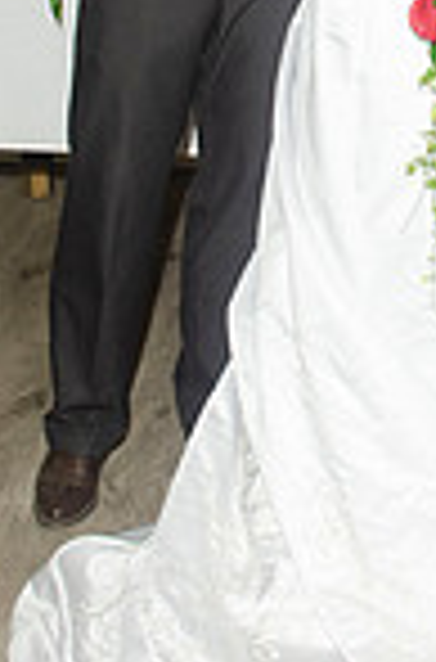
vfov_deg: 21.5
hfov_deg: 14.5
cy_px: 23
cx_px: 449
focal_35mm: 92
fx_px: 1683
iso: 400
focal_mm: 20
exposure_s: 1/250
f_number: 6.3
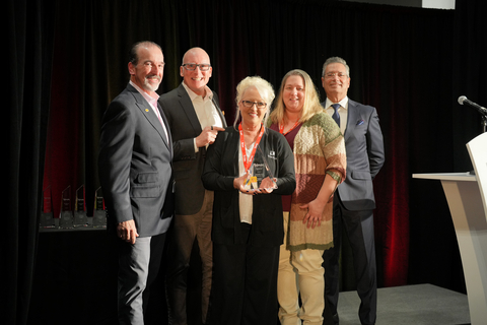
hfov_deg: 39.6
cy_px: 162
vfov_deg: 27.0
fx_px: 676
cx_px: 244
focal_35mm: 50
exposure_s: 1/200
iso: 1250
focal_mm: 50
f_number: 3.5
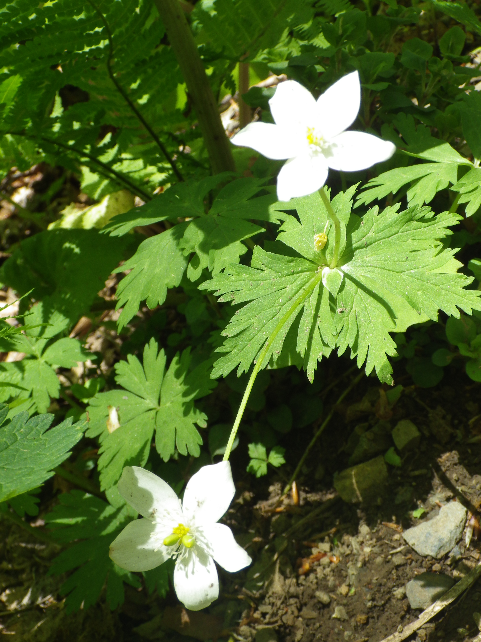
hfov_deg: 28.6
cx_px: 240
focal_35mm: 51
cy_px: 321
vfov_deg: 37.5
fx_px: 945
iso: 125
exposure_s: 1/200
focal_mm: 9.1
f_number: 5.3
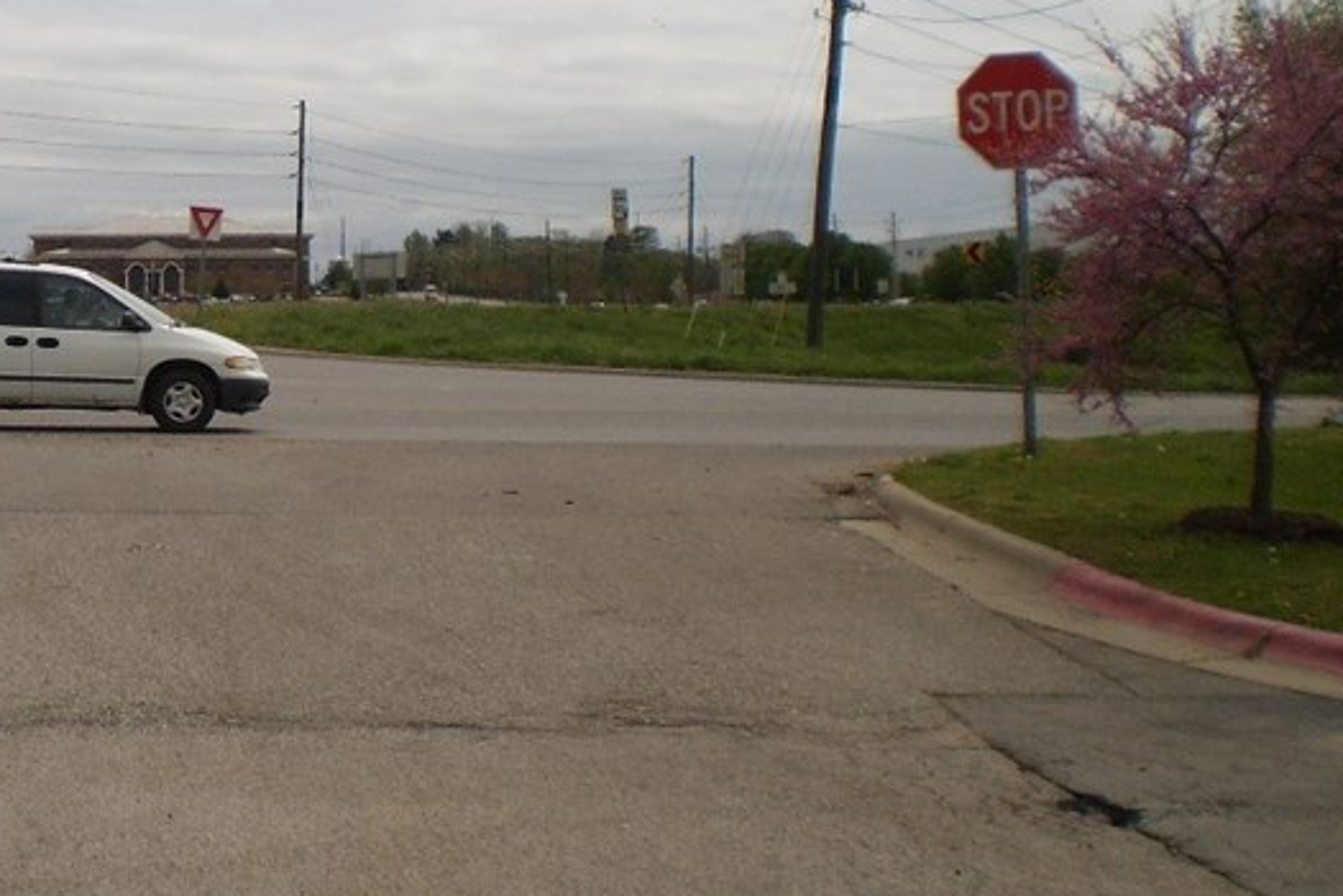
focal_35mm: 73
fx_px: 2723
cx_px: 51
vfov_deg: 18.6
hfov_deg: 26.5
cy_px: 233
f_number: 4.6
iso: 64
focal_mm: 6.3
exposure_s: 1/2000
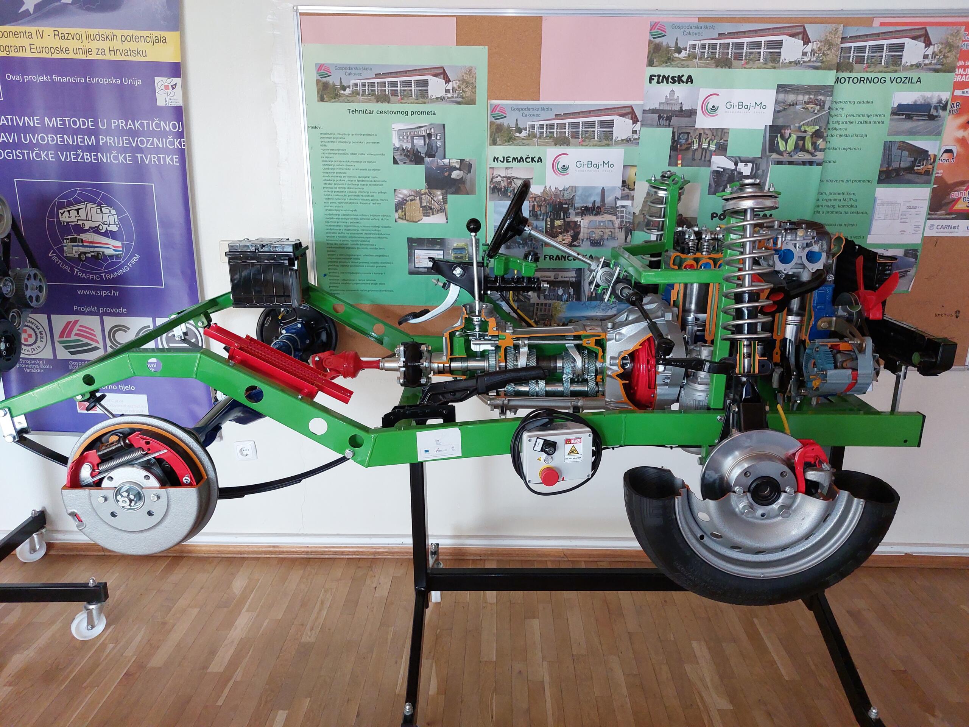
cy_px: 364
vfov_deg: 56.8
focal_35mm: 24
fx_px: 672
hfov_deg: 71.6
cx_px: 484
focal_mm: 5.23
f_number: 1.8
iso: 320
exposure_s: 1/100
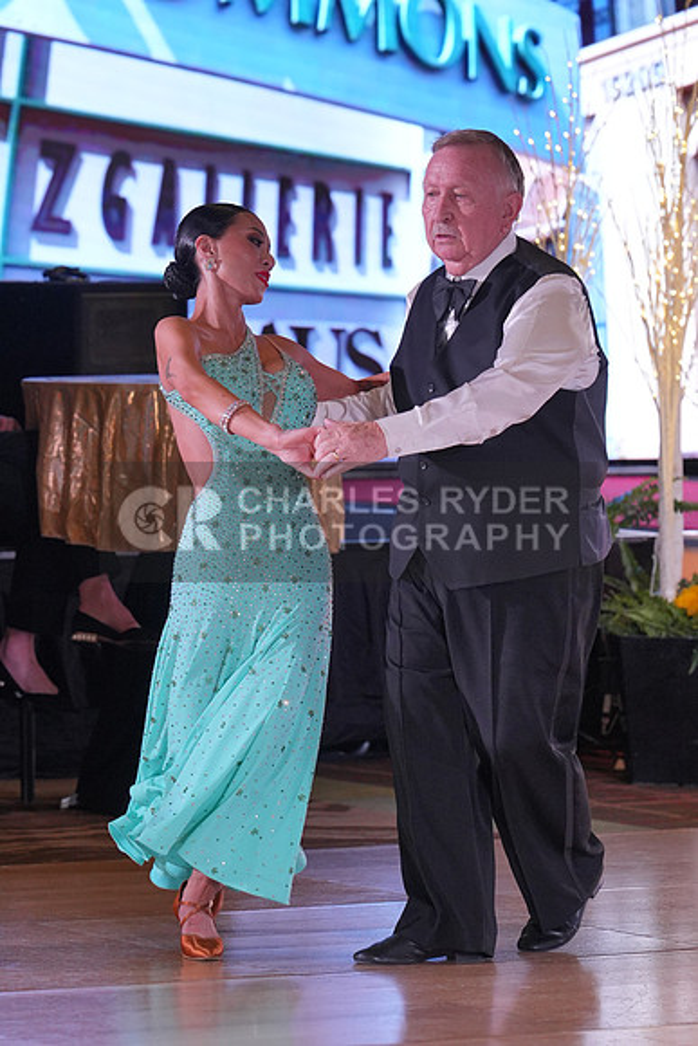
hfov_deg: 6.1
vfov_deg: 9.1
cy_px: 523
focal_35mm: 225
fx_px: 6539
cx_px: 349
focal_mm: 150
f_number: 4
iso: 1600
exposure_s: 1/400
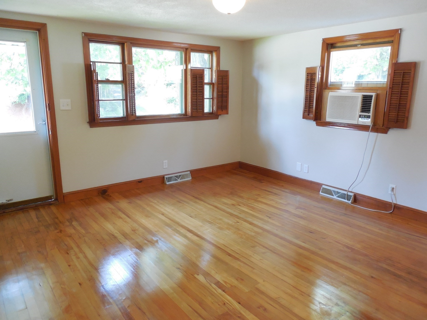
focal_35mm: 25
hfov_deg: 69.4
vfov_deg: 54.9
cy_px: 160
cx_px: 214
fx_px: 308
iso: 400
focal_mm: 4.5
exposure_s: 1/25
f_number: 3.3
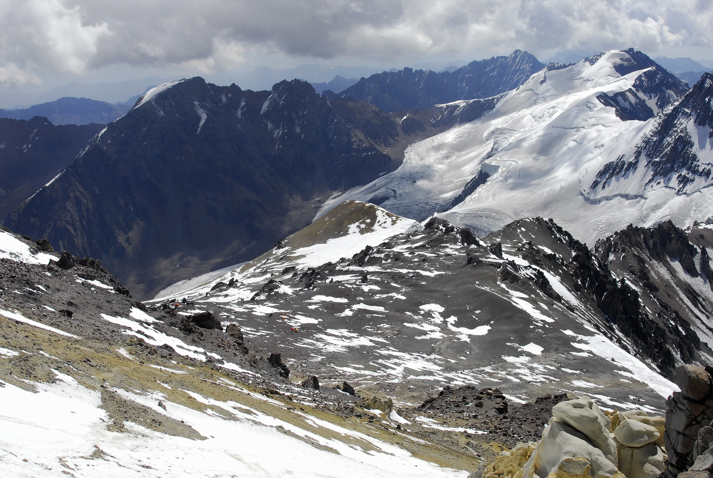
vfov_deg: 26.6
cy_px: 239
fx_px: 1011
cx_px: 356
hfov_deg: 38.8
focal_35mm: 51
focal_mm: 34
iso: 500
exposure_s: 1/750
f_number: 14
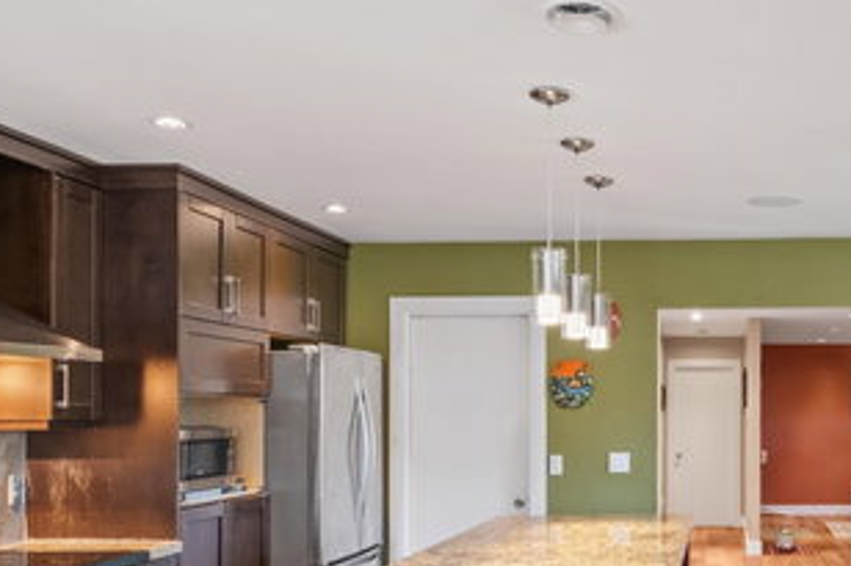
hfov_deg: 45.7
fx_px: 921
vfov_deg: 33.3
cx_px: 738
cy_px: 440
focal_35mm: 39
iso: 400
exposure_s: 1/2.5
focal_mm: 10
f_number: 7.1
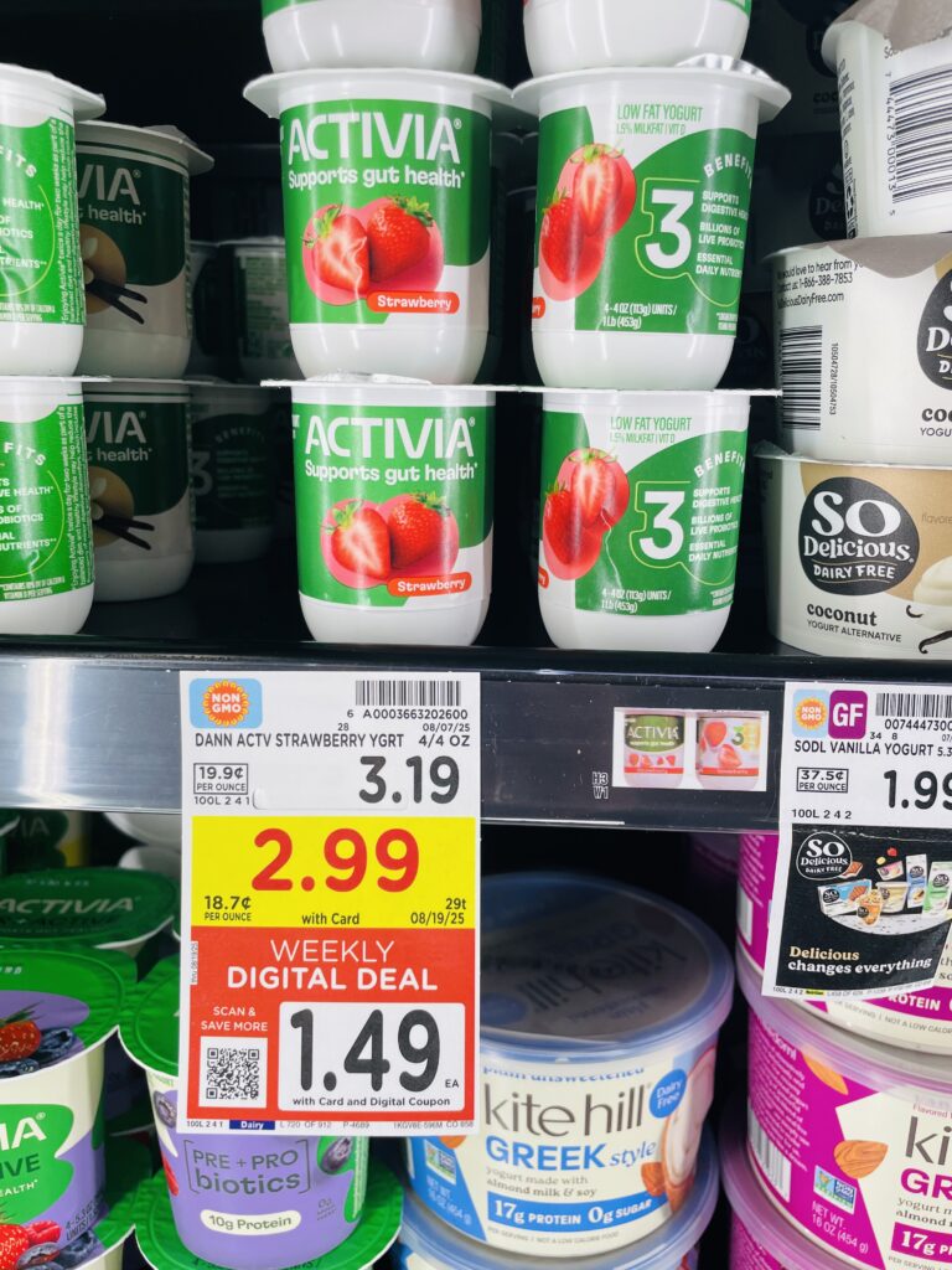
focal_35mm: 26
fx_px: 953
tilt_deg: -12.5
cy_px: 635
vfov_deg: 67.3
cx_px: 476
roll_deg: +0.0
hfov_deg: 53.1
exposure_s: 1/121
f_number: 1.6
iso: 50
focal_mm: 4.2
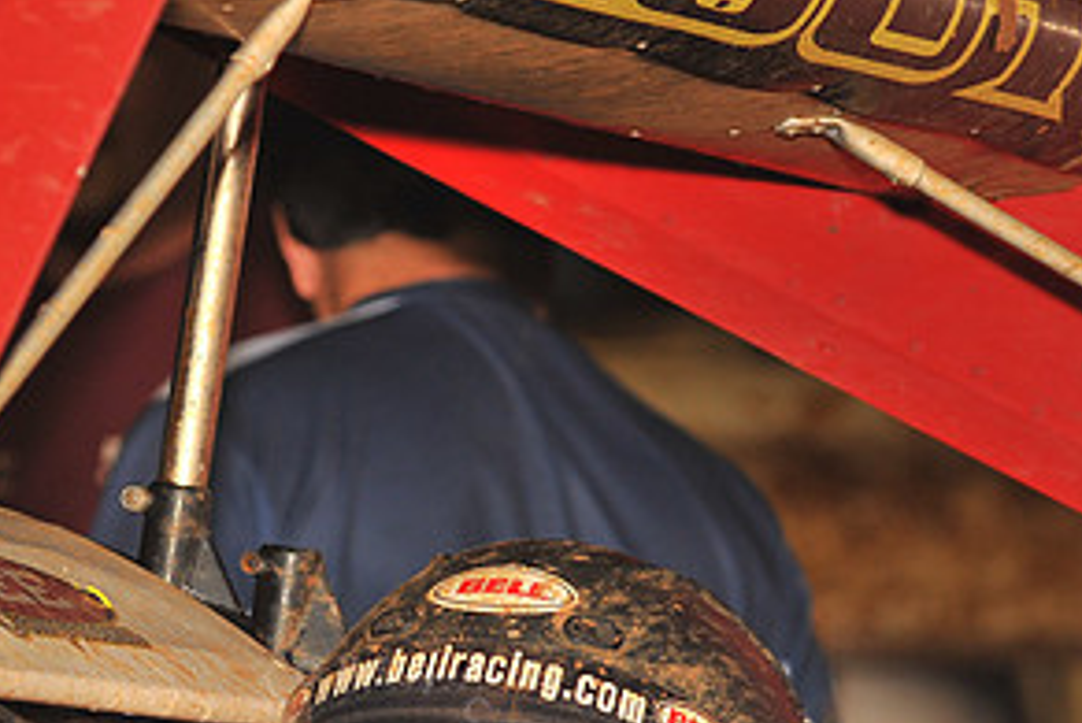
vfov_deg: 3.5
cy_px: 536
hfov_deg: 5.2
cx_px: 348
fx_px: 11937
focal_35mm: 397
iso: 500
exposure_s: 1/320
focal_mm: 200
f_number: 6.3
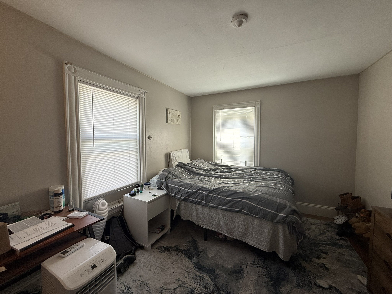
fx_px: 159
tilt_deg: -1.8
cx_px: 196
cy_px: 147
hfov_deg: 102.1
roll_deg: +0.1
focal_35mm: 14
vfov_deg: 85.7
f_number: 2.2
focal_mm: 2.22
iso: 50
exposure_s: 1/99
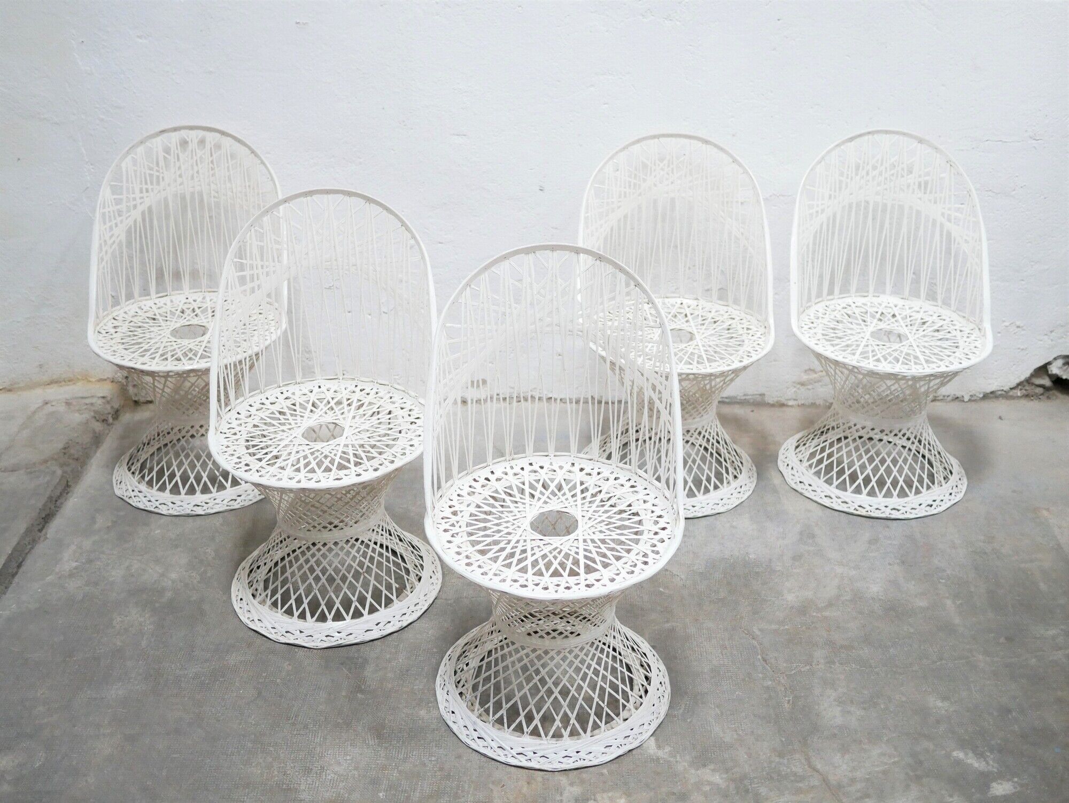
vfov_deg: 36.0
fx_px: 1236
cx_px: 534
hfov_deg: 46.8
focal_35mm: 40
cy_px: 402
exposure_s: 1/60
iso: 2000
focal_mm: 20
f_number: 1.7
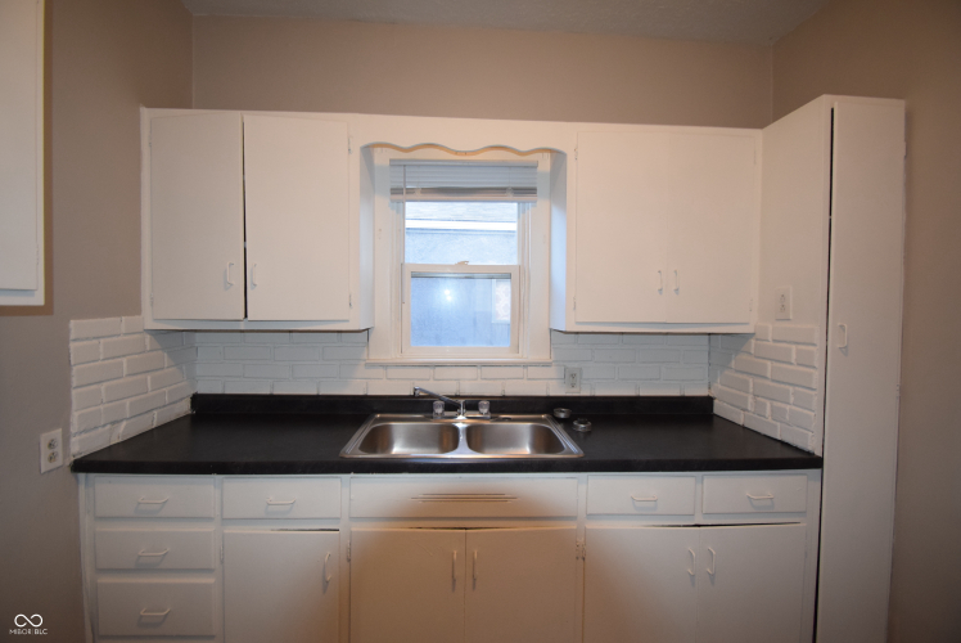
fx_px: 401
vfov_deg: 77.4
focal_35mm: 15
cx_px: 480
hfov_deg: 100.3
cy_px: 322
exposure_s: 1/60
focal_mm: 10
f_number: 3.5
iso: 1100
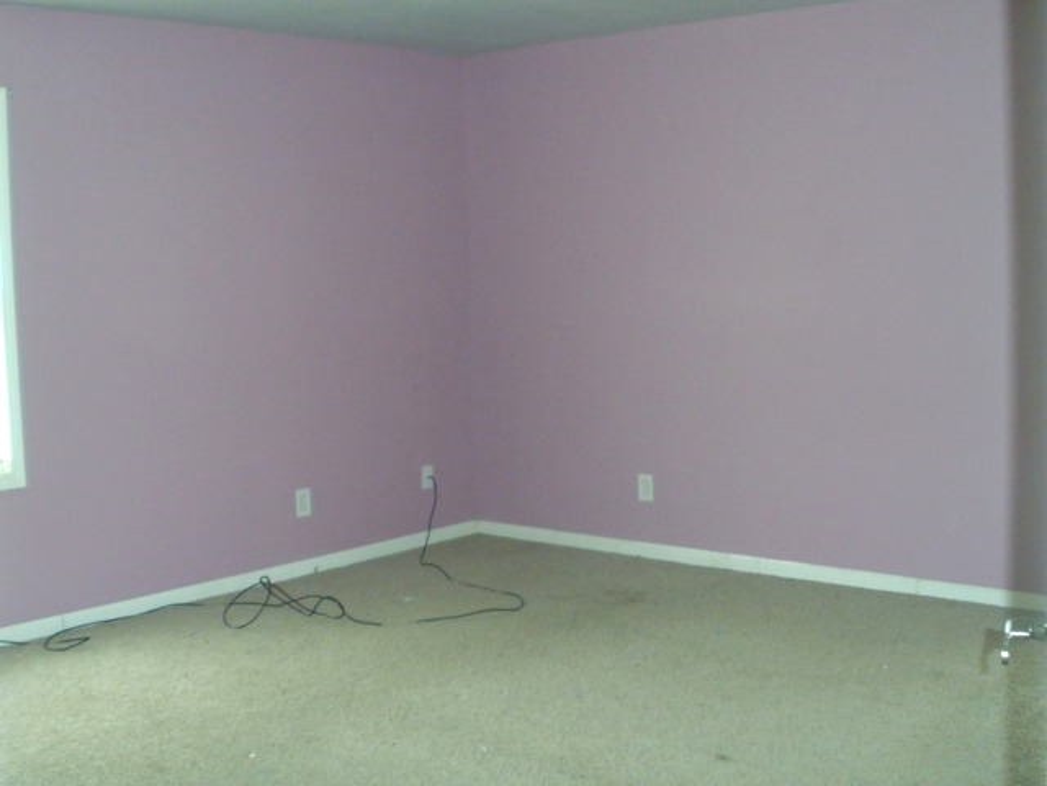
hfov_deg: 42.9
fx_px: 1331
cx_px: 524
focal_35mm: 44
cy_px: 393
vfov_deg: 32.9
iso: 800
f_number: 4
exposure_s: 1/40
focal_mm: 7.7
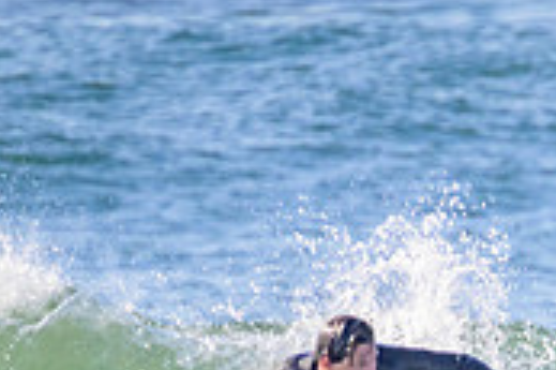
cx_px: 646
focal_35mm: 2689
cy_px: 587
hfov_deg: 0.8
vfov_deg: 0.5
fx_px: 41490
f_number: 11
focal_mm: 800
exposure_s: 1/2000
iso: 1800
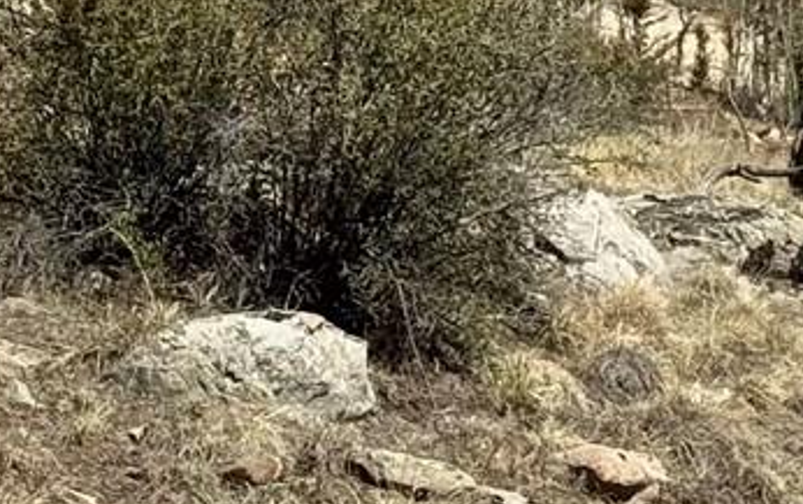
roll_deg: +1.6
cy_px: -195
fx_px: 5148
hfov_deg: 8.9
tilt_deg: -1.9
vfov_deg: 5.6
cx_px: 341
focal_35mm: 235
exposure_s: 1/9009
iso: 64
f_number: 1.78
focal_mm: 6.76
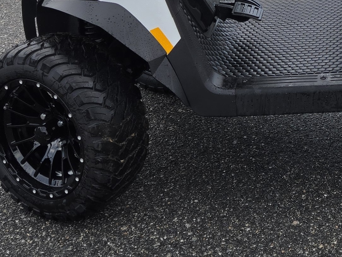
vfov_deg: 16.2
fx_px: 840
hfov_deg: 21.5
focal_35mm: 85
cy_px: -101
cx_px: 399
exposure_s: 1/848
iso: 25
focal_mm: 5.4
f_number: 1.8
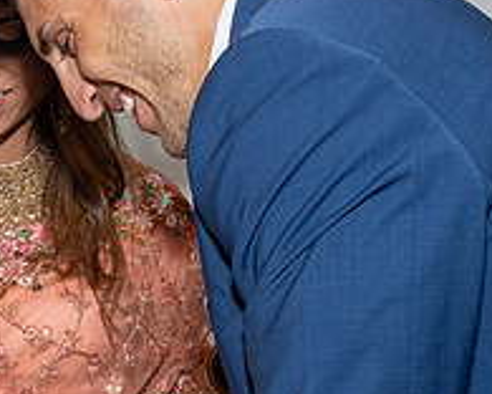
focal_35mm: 116
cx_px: -34
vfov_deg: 13.3
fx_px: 1689
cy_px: 261
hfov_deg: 16.1
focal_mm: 22
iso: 500
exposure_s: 1/250
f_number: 6.3
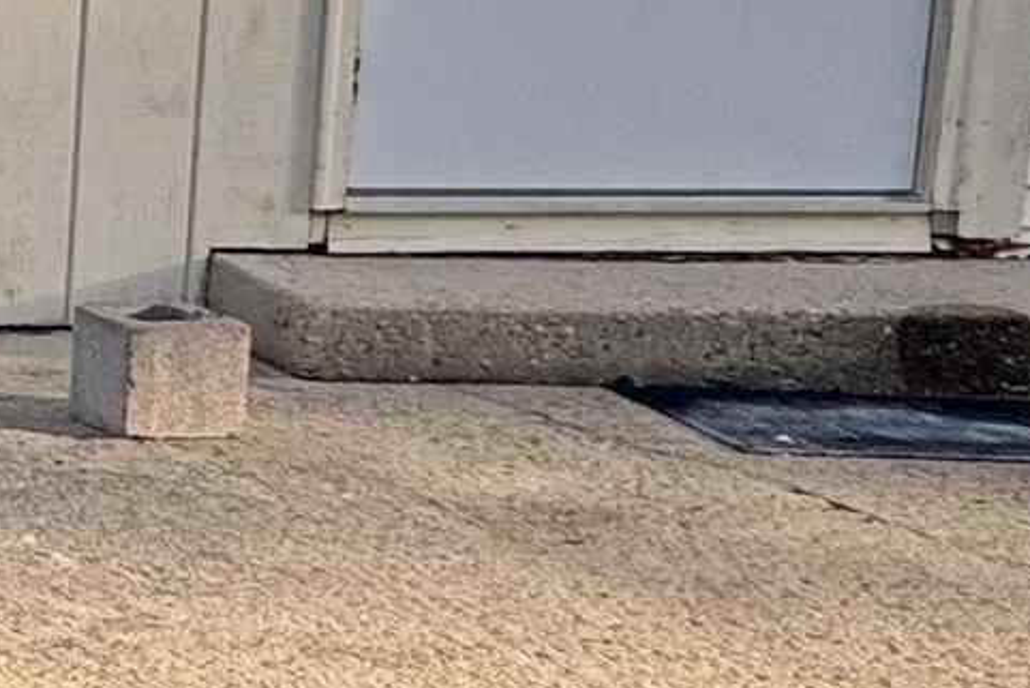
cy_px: 118
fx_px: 2661
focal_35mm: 93
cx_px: -1679
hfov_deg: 13.3
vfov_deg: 14.6
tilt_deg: -8.6
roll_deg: +2.3
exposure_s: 1/205
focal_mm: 2.22
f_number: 2.2
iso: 40
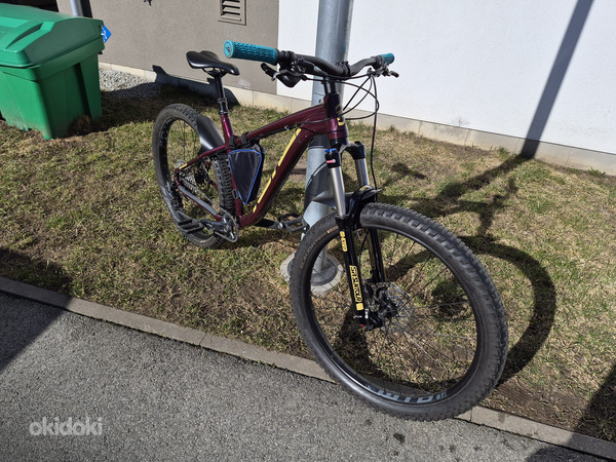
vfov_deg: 58.9
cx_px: 308
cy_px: 231
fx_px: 409
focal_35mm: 23
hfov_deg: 73.9
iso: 64
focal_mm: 5.4
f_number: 1.8
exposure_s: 1/7696
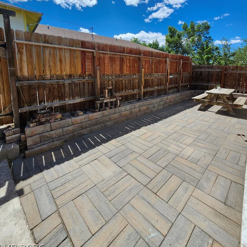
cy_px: 84
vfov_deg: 84.6
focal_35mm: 16
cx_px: 125
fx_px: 129
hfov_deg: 87.4
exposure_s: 1/2169
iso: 40
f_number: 2.2
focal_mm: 1.74
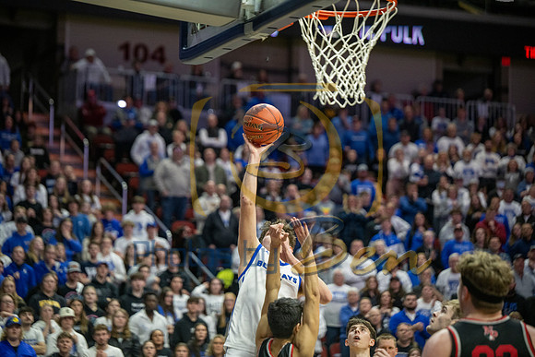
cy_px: 178
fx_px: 1932
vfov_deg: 10.6
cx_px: 268
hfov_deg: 15.8
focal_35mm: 130
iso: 2500
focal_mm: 130
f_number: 2.8
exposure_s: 1/640
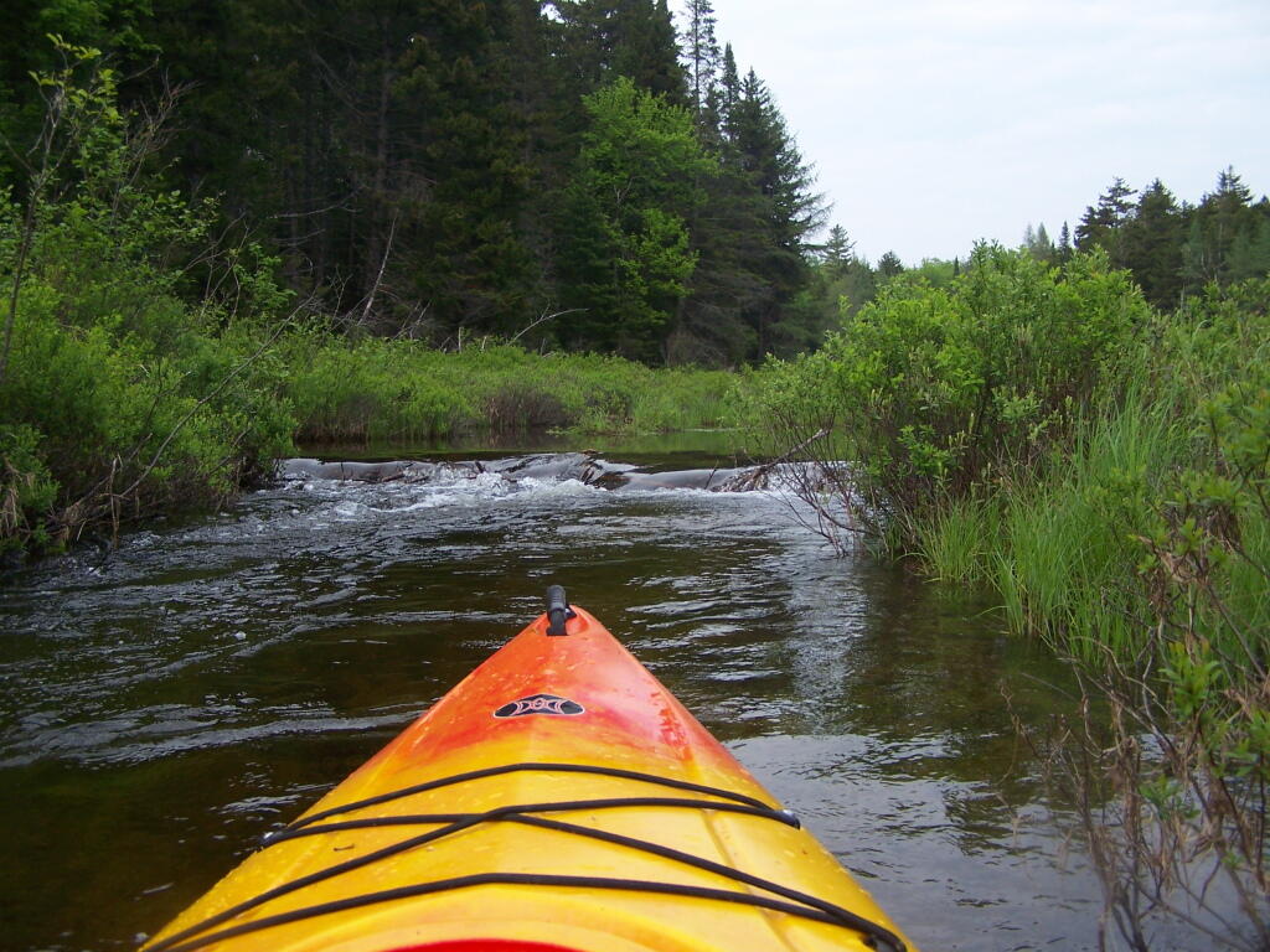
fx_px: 1394
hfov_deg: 49.0
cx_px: 635
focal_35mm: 38
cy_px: 476
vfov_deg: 37.7
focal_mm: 6.3
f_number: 2.8
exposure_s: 1/500
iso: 80
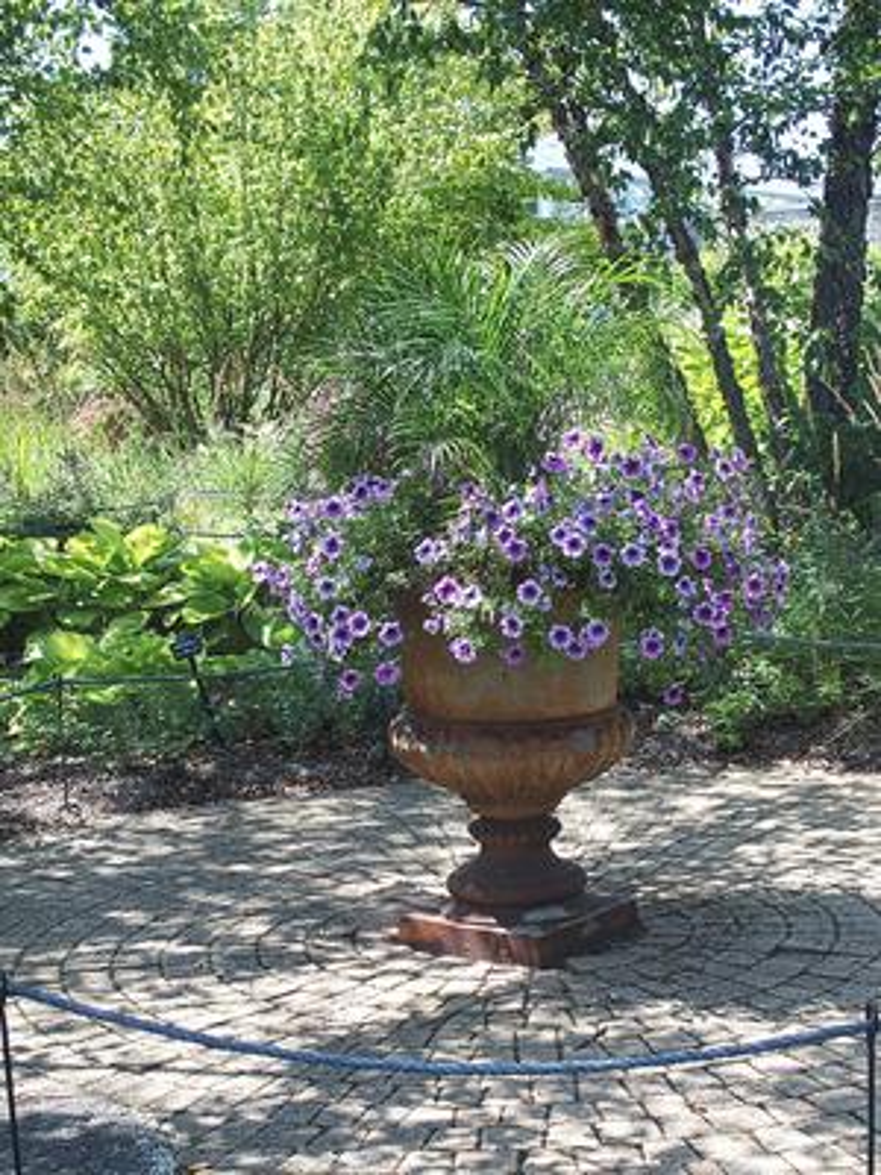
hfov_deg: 25.7
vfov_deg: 33.8
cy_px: 588
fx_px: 1934
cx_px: 440
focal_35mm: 57
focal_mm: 12
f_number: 3.5
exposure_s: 1/320
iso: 100
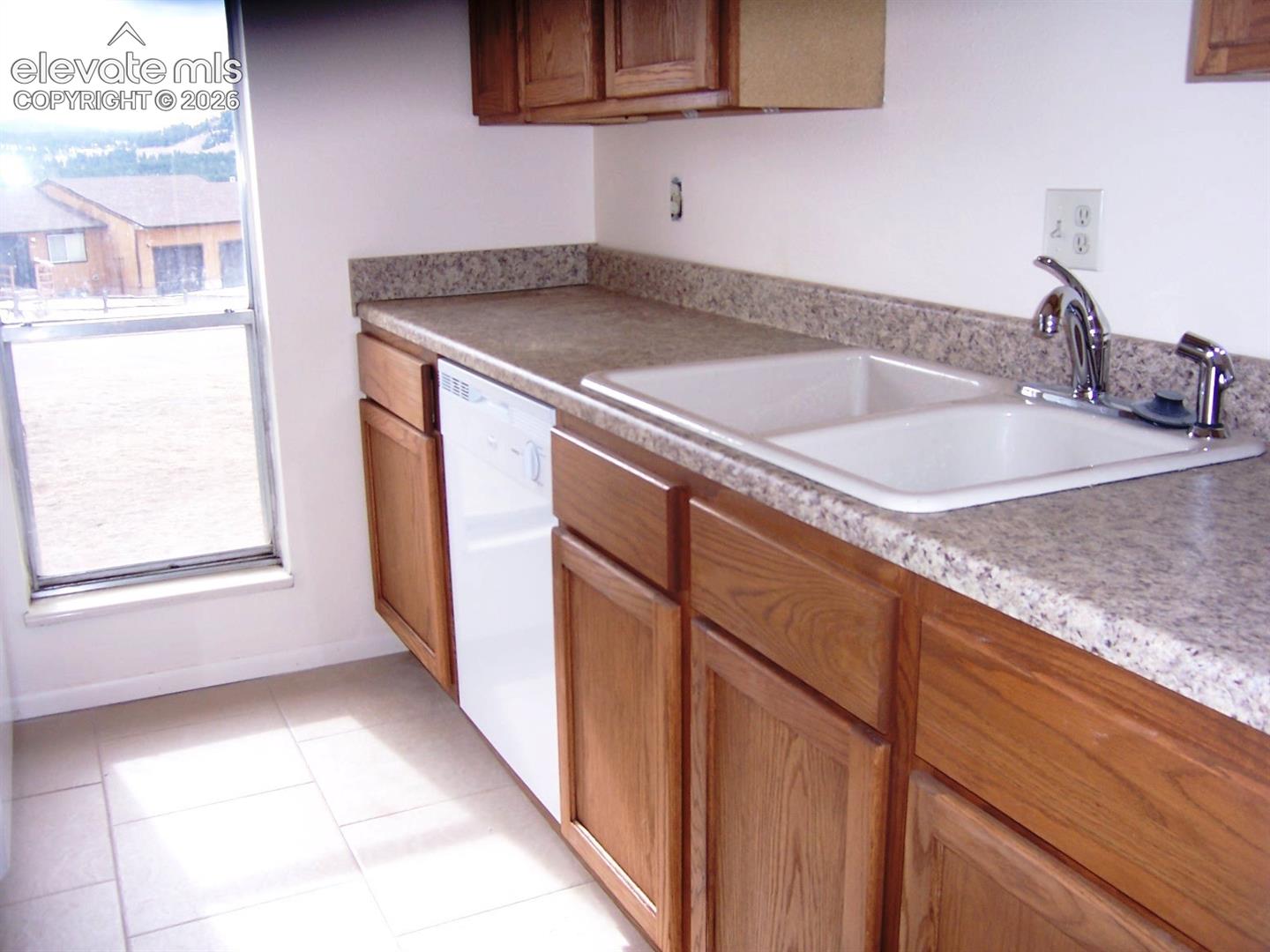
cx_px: 635
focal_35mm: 33
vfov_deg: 42.9
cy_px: 476
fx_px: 1211
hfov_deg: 55.4
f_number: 3.4
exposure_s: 1/60
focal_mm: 5.5
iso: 80
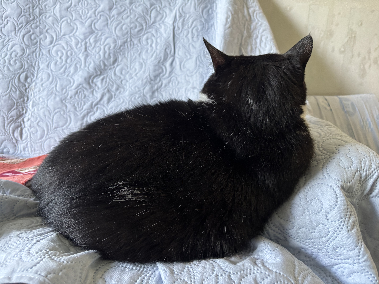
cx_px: 190
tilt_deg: -13.2
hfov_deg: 67.3
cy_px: 142
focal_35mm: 26
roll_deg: -1.0
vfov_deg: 53.1
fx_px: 285
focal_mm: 5.96
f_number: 1.6
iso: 250
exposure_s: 1/60
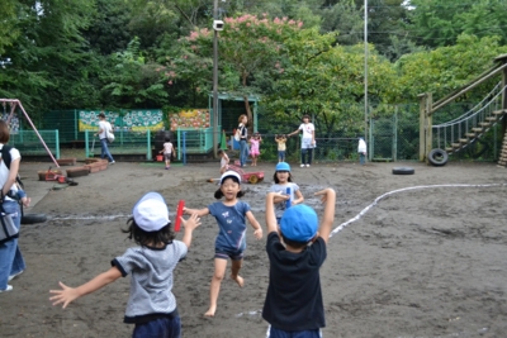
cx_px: 254
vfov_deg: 30.9
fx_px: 613
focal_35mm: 44
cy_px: 169
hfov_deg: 44.9
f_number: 4.5
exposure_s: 1/500
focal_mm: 29
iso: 2200
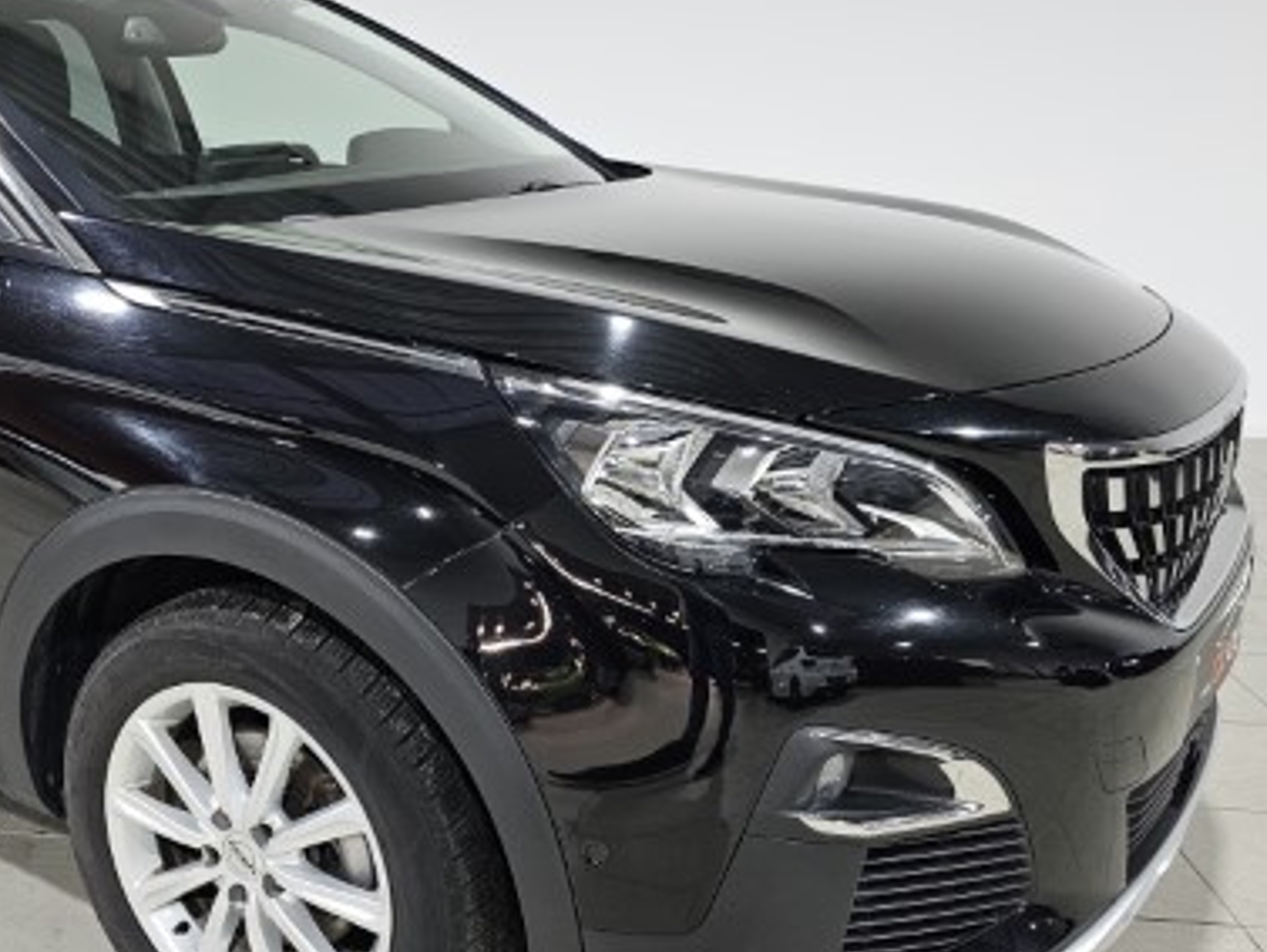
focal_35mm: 39
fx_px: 1428
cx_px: 255
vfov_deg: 36.8
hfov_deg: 45.5
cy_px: 548
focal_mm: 6.3
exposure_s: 1/100
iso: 160
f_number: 1.7
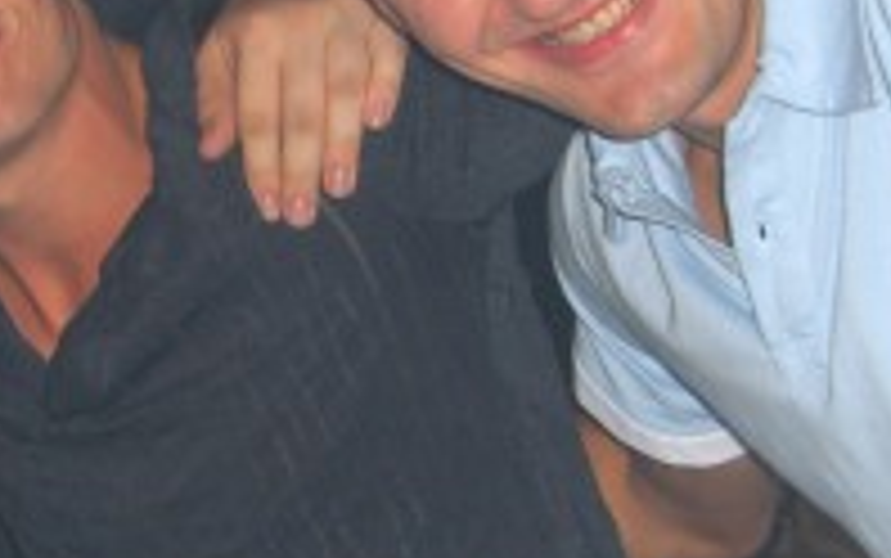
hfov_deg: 14.1
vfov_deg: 8.9
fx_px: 3596
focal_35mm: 148
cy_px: 338
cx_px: 306
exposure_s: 1/60
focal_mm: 9.5
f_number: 3.1
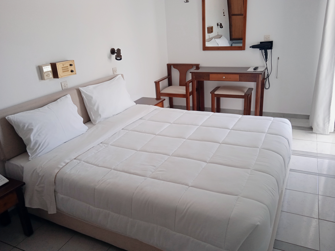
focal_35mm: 28
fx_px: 271
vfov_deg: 49.7
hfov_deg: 63.4
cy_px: 126
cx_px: 168
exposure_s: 1/50
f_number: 2.2
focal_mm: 3.43
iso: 197
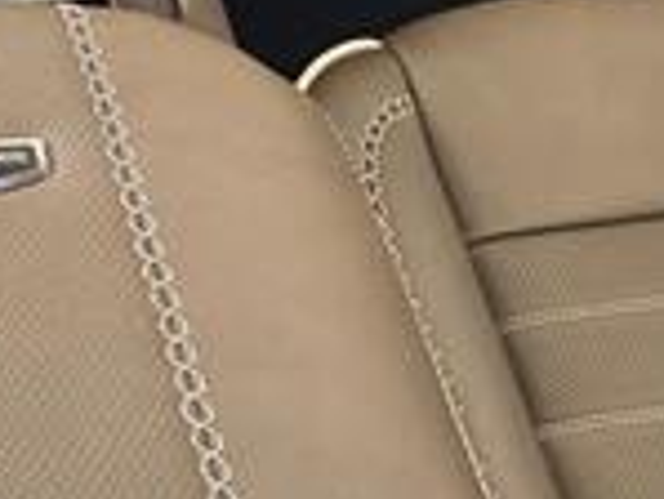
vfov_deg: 12.5
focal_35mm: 103
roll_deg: +0.9
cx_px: -276
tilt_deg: -34.6
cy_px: -521
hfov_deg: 17.5
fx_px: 1977
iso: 400
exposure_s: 1/49
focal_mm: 6.76
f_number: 1.78
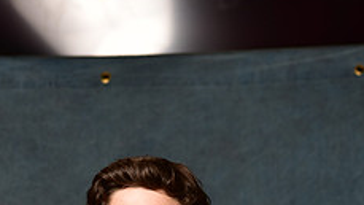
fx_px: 1796
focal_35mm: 186
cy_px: 399
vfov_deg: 6.4
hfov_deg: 11.6
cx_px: 139
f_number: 5
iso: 100
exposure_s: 1/200
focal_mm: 70
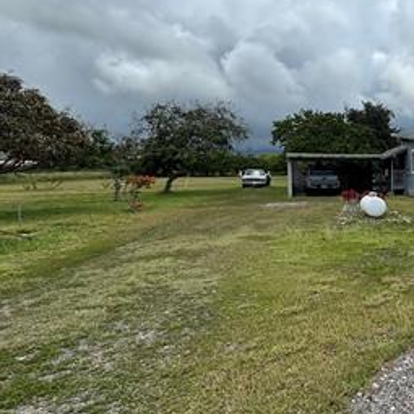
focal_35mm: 31
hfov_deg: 40.9
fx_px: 419
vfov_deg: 52.5
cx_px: 466
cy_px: 188
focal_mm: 2.22
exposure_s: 1/3906
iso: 50
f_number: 2.2
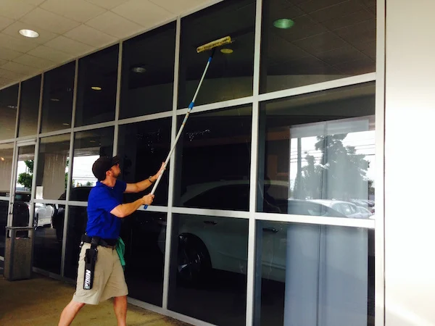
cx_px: 218
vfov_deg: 42.9
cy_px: 163
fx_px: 415
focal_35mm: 33
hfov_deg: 55.4
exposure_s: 1/120
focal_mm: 4.12
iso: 50
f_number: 2.4
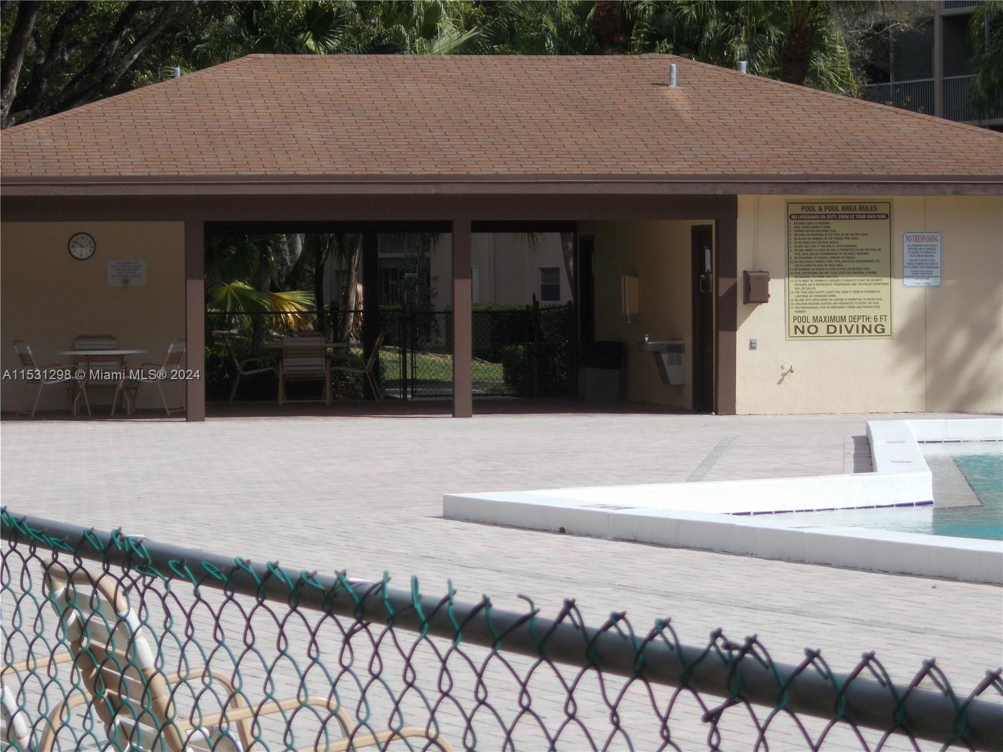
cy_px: 376
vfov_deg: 11.4
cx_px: 502
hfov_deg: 15.2
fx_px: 3767
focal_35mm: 130
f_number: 6.5
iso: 80
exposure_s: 1/400
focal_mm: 23
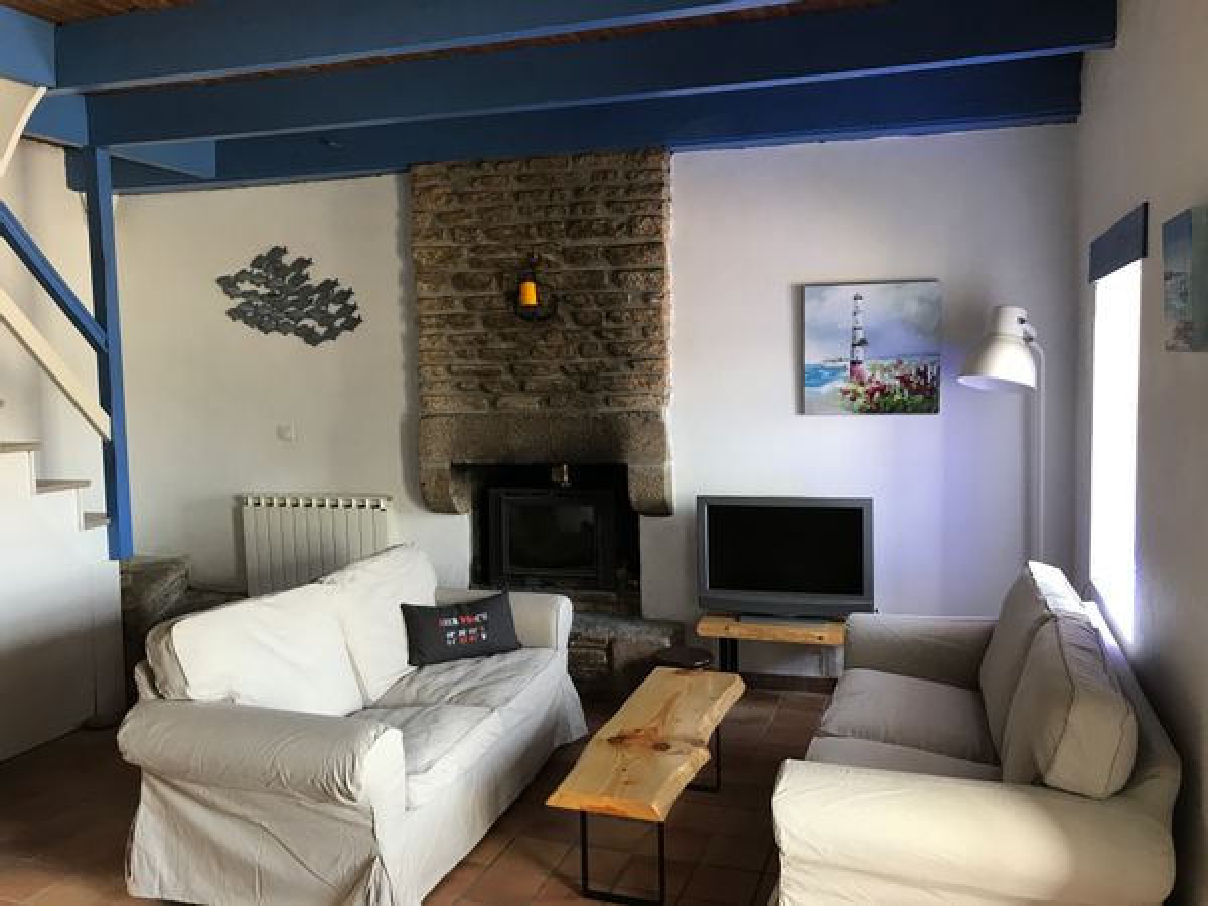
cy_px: 453
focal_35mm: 28
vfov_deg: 49.7
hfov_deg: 63.4
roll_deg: +1.4
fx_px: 977
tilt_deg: -4.4
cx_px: 604
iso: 40
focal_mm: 3.99
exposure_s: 1/17
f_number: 1.8
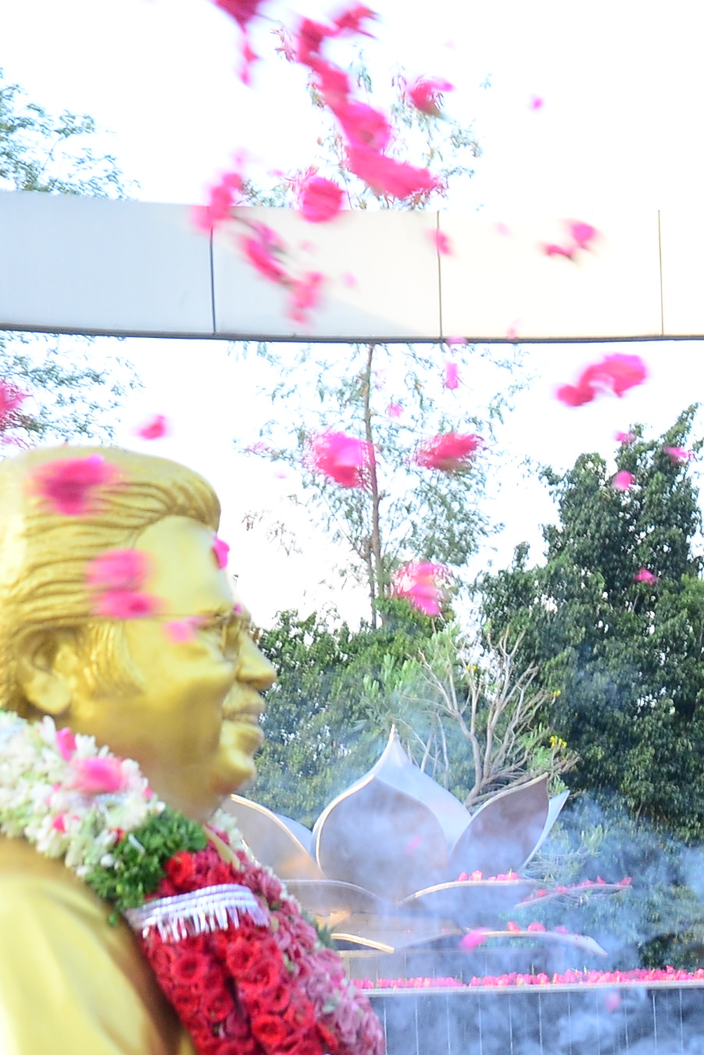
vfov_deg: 19.6
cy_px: 932
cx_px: 1131
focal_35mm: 102
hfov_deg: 12.6
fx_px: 3002
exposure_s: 1/125
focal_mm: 25
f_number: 5
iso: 400
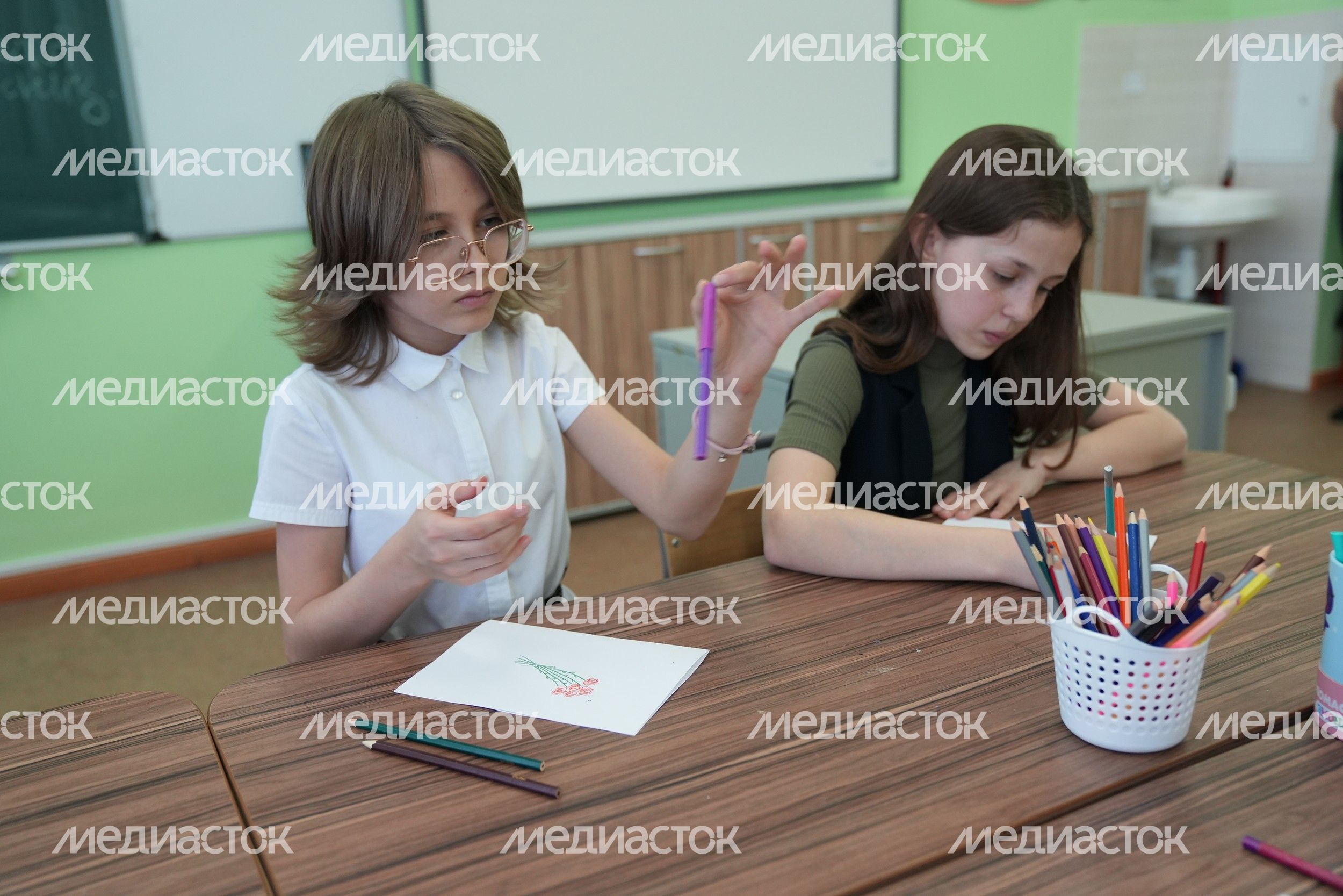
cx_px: 672
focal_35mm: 32
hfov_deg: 58.7
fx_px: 1194
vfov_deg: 41.1
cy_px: 448
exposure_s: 1/250
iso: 1600
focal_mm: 32
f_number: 3.2
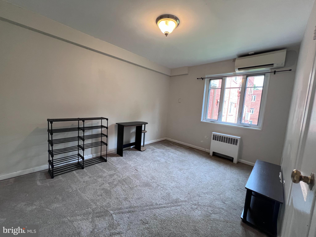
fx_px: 119
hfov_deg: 106.2
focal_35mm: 13
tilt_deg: -5.1
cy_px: 118
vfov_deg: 89.9
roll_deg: -3.0
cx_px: 158
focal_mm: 1.57
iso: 250
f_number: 1.8
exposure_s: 1/120
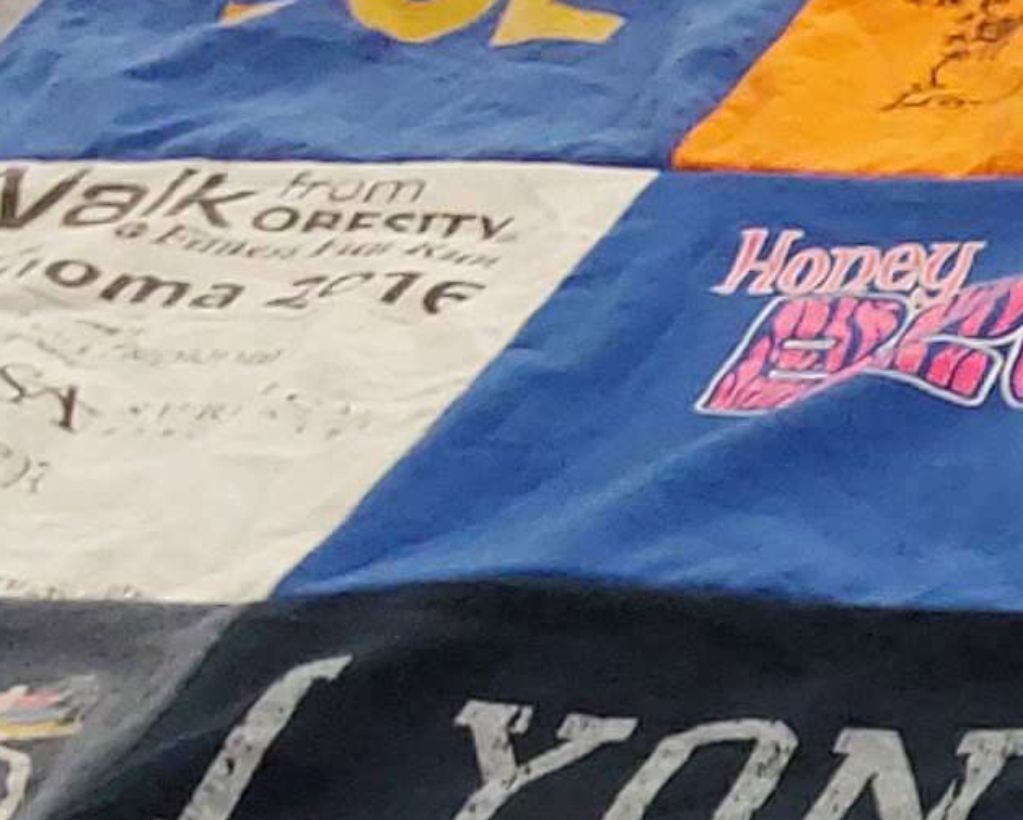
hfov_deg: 11.5
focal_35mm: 142
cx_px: 2352
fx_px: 4301
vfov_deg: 10.1
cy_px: 1640
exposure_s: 1/60
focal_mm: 2.91
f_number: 1.9
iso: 125
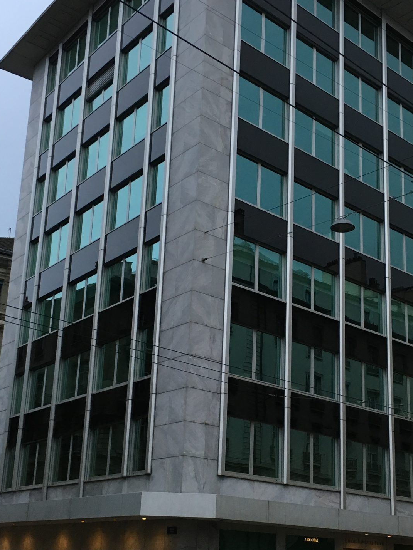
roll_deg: -2.0
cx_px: 223
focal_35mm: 52
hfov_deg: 28.0
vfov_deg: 36.8
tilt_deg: +18.8
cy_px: 307
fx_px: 827
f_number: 2.2
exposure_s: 1/33
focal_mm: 4.15
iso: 50
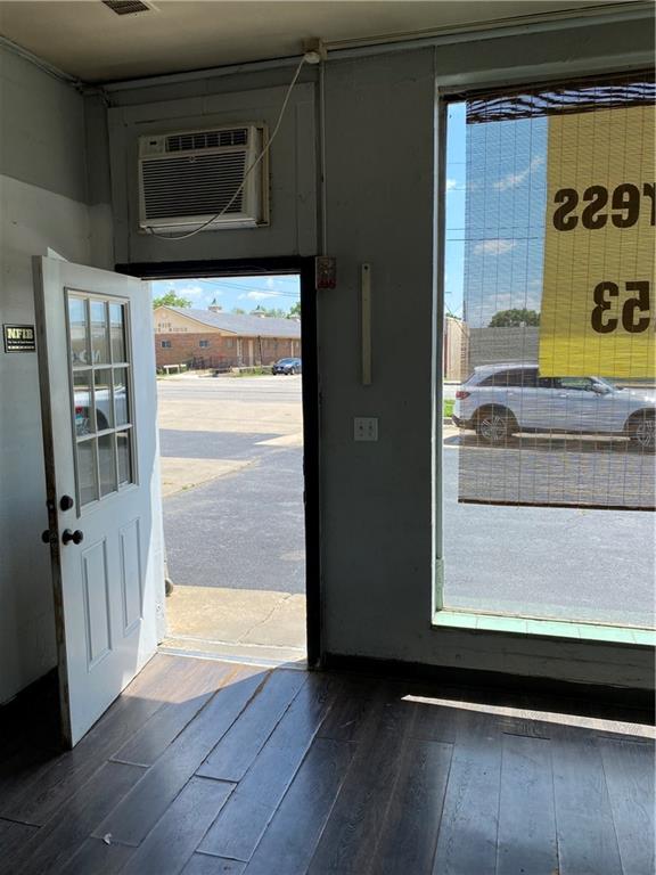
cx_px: 328
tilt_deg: -5.4
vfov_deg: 67.3
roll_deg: -0.5
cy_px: 438
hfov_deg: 53.1
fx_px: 657
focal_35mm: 26
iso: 32
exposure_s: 1/1218
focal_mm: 4.25
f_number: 1.8
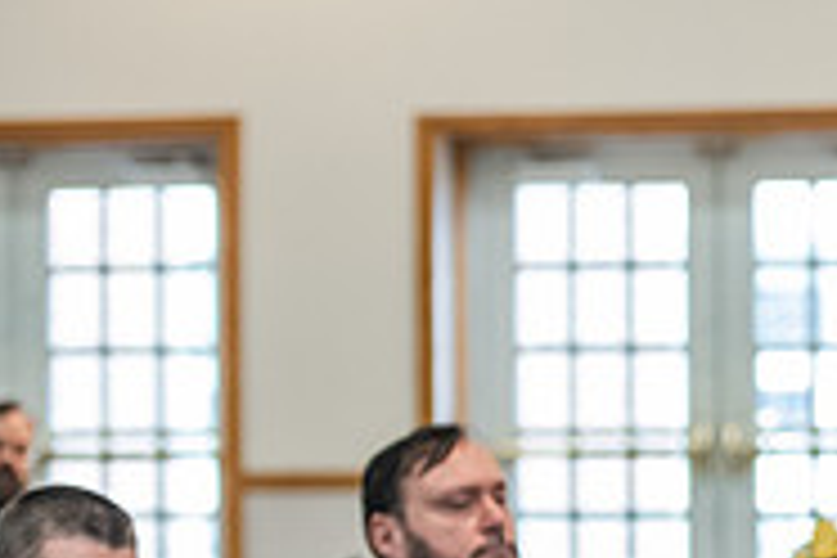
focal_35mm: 256
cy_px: 286
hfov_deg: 7.9
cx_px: 1080
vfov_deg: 5.4
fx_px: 5952
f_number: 3.2
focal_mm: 82
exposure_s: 1/200
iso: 2000
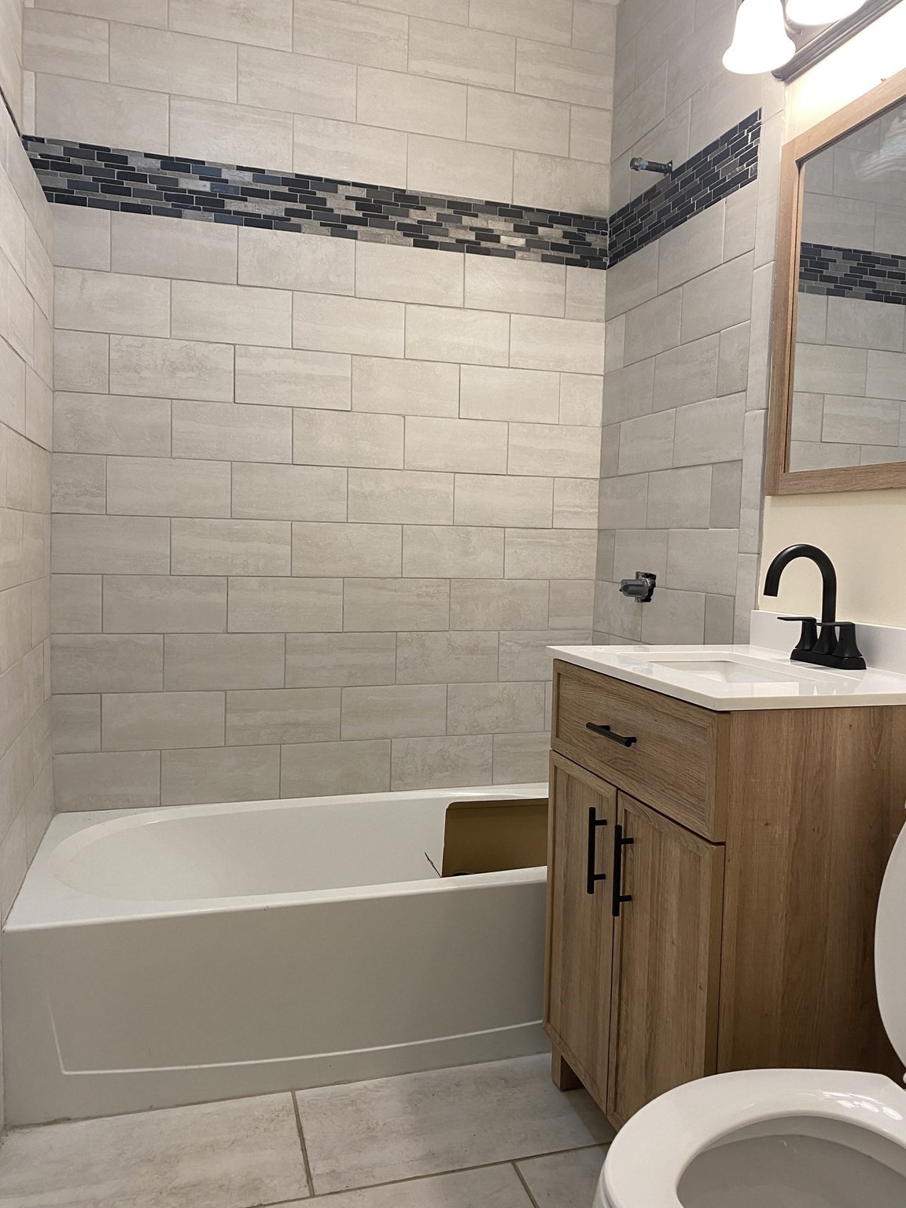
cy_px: 604
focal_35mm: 26
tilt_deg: -3.0
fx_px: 907
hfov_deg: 53.1
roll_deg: -1.6
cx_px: 453
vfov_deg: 67.3
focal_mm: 4.25
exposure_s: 1/60
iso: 80
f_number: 1.8
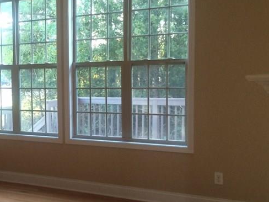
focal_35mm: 63
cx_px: 7
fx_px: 490
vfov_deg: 23.3
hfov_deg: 29.0
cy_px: 109
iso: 100
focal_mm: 4.12
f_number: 2.2
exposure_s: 1/30
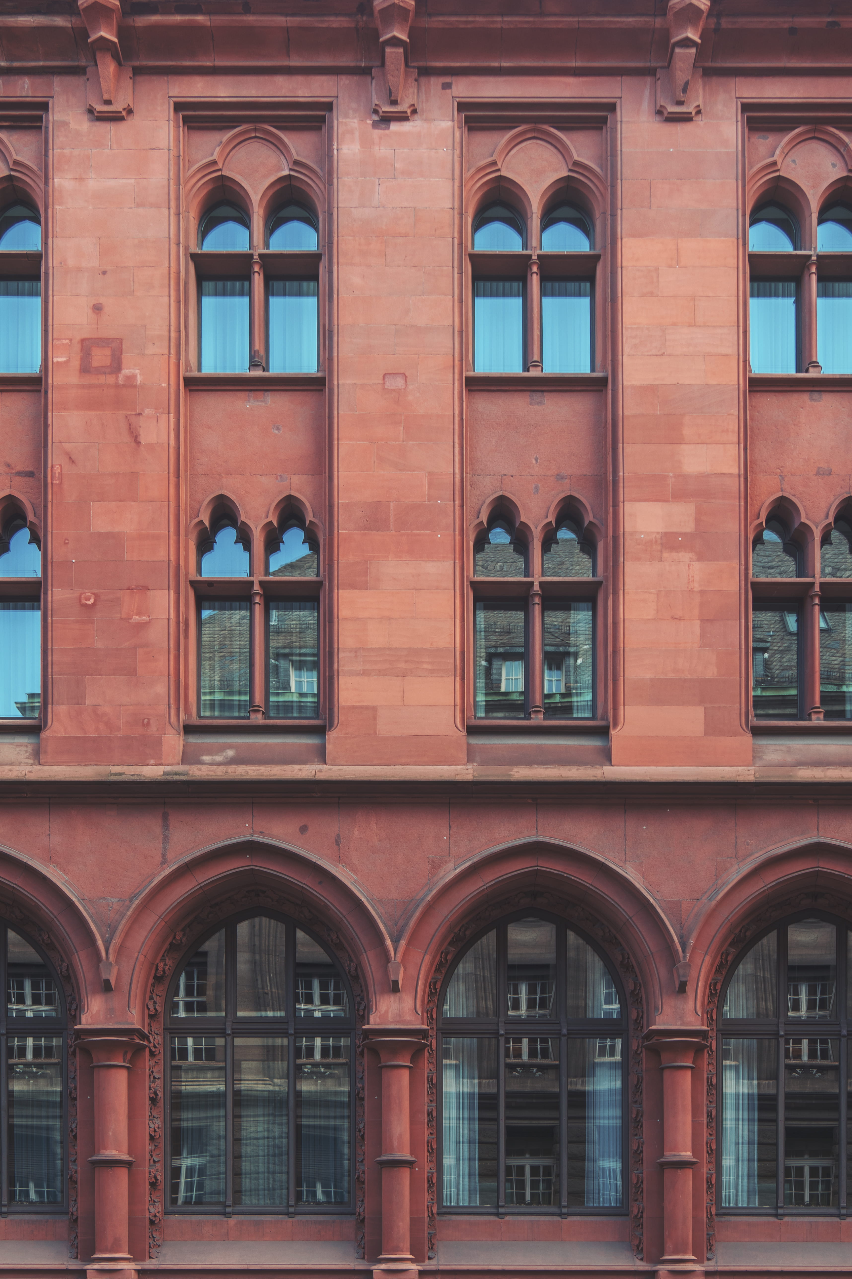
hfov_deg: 30.5
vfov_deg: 44.5
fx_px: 1562
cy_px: 642
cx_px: 395
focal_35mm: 44
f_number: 5.2
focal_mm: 21
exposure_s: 1/30
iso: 100
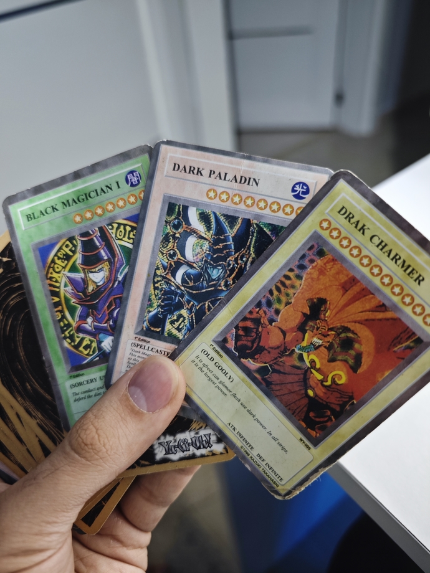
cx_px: 215
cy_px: 286
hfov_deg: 58.9
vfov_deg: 73.9
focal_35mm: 23
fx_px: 381
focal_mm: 8.7
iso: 1600
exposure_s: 1/25
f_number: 1.9
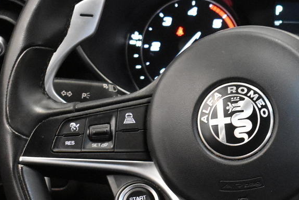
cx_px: 254
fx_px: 1225
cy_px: 119
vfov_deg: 9.3
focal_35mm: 147
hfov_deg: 13.8
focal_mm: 35
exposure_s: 1/60
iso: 5000
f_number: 4.5
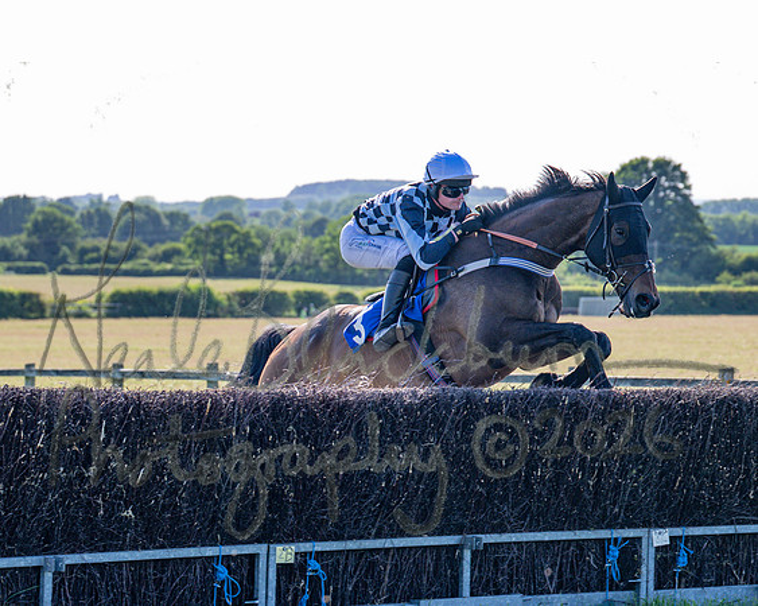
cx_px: 355
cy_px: 300
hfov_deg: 14.1
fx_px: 3071
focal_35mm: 137
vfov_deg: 11.3
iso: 320
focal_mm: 77
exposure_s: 1/1250
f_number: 4
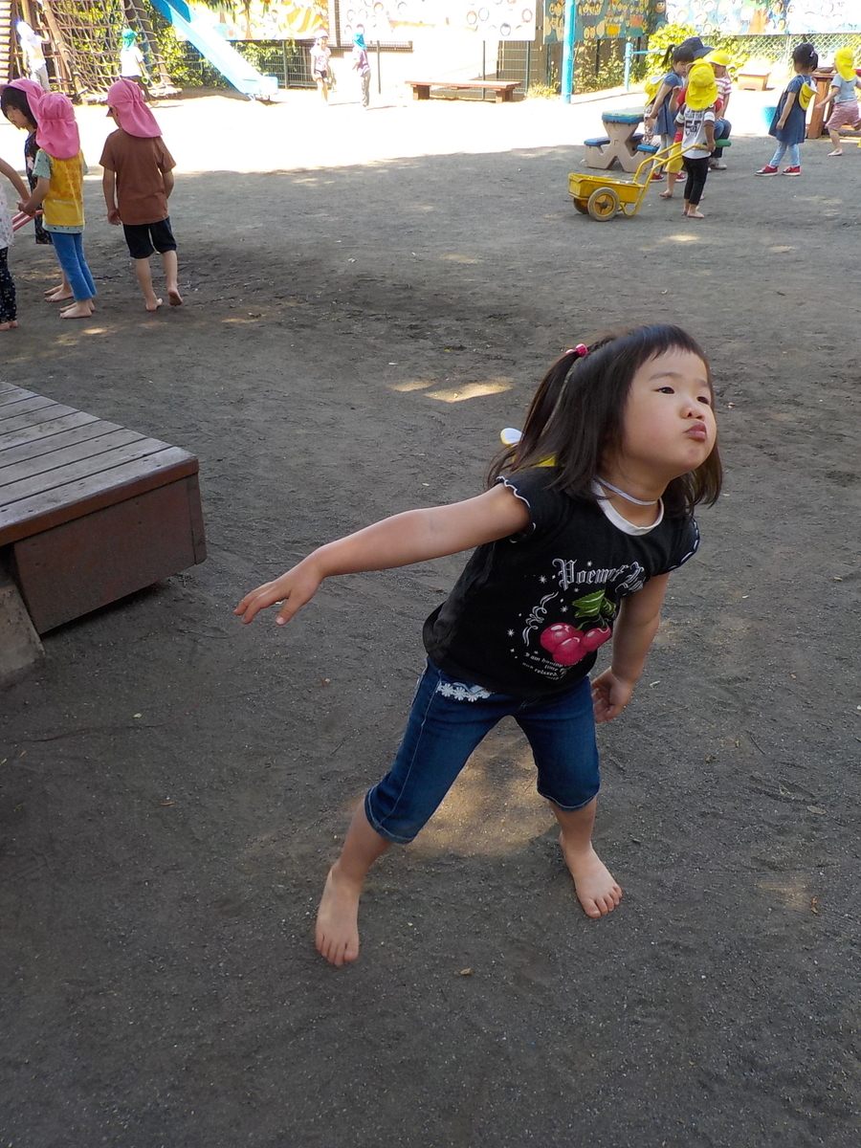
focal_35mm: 30
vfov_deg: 60.0
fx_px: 995
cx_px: 430
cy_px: 574
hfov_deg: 46.8
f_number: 3.3
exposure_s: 1/160
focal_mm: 4.1
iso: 125
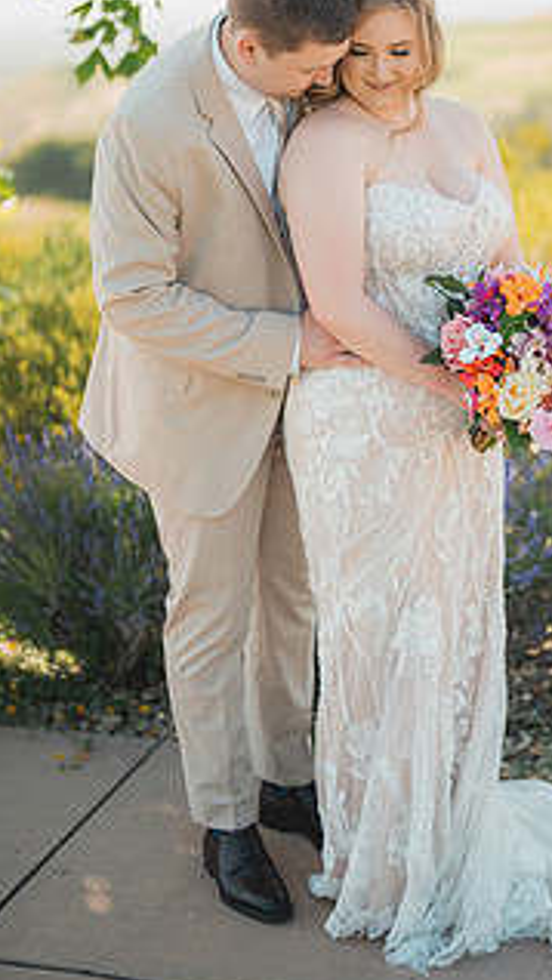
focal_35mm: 74
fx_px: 1925
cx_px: 404
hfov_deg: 16.3
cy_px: 364
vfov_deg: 28.5
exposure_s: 1/1250
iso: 50
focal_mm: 50
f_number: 1.2
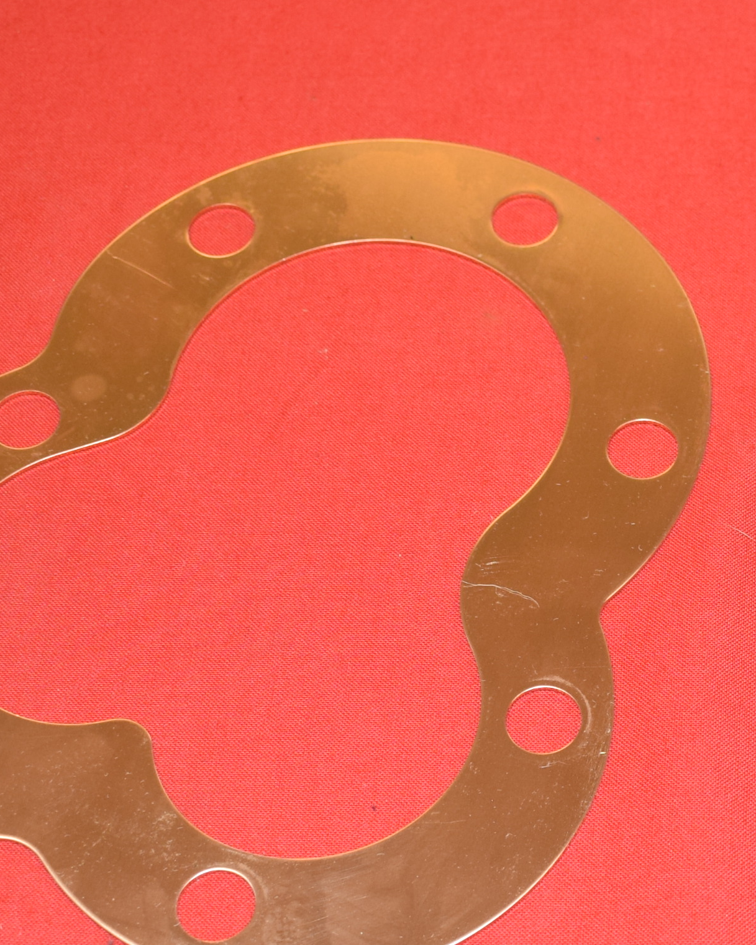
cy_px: 673
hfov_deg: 17.2
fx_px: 2444
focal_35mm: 87
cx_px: 743
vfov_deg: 21.7
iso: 500
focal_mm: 21
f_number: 5
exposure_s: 1/60
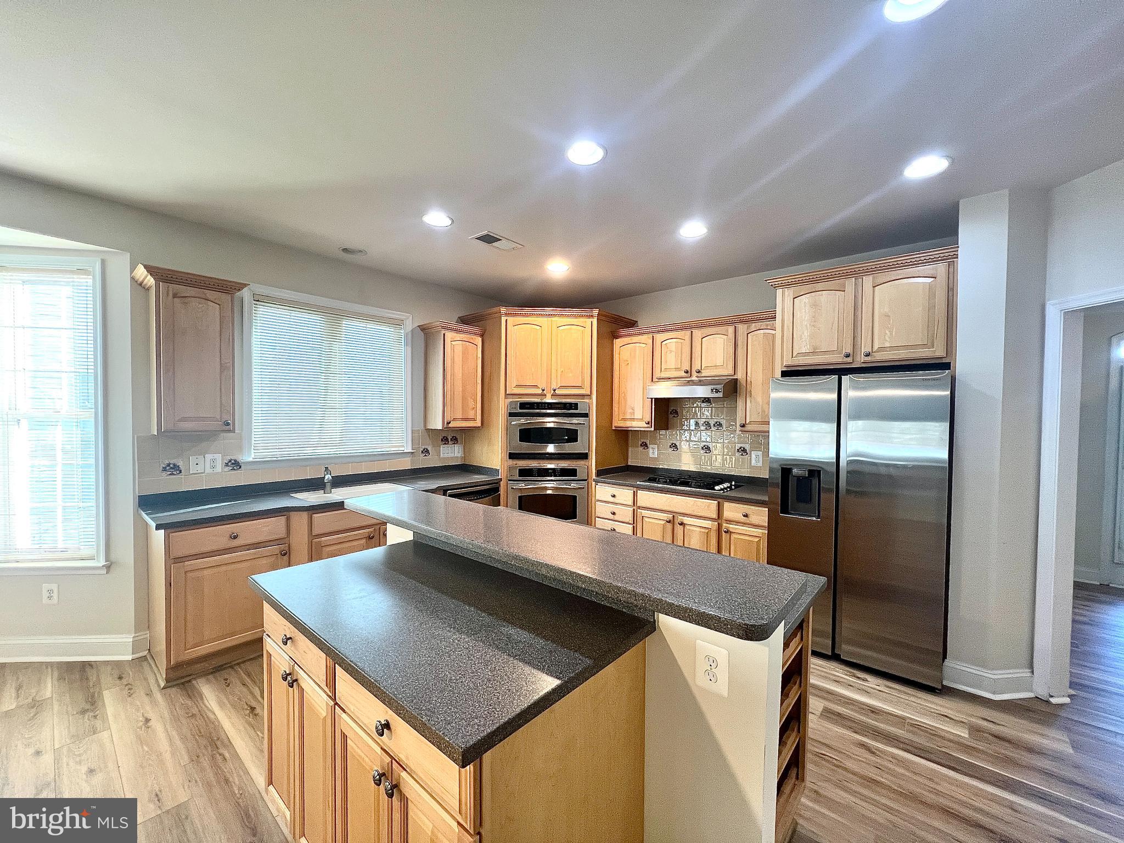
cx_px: 562
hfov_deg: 106.2
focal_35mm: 13
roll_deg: -0.1
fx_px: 422
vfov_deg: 89.9
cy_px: 422
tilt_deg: -1.2
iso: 200
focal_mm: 1.57
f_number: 1.8
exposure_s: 1/120
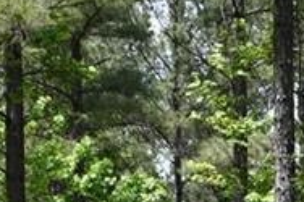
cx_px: 511
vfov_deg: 6.7
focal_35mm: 196
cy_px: 467
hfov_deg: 10.0
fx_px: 1654
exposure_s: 1/250
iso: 180
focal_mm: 18
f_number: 8
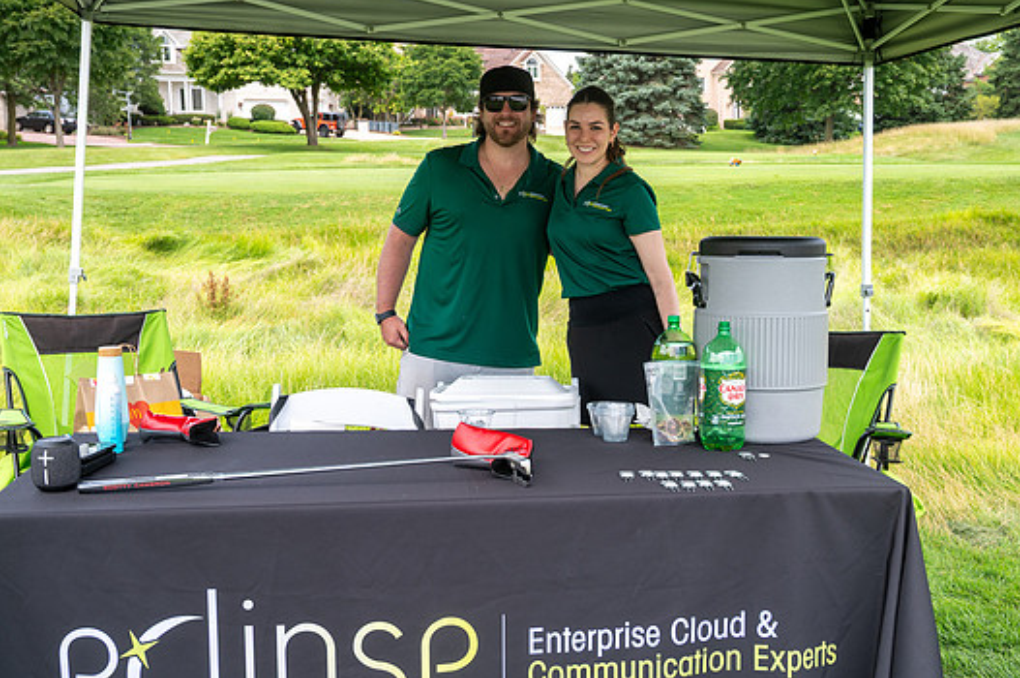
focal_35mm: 42
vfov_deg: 31.8
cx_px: 528
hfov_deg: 46.4
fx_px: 1189
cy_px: 331
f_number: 6.3
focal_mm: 35
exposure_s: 1/250
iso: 250
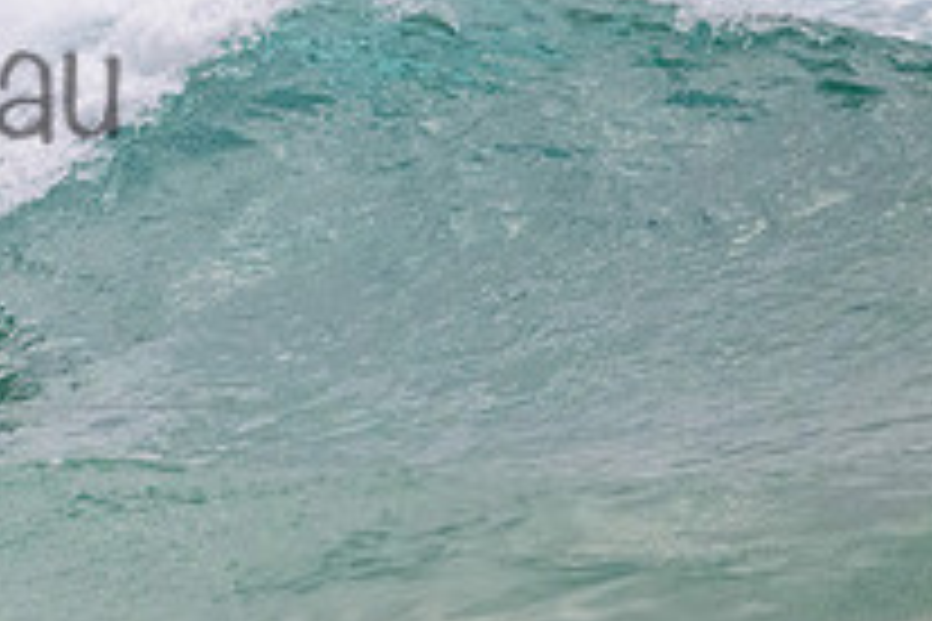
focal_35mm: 2237
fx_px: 57909
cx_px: -356
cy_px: 34
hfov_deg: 0.9
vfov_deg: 0.6
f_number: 11
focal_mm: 800
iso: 5600
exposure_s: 1/1250
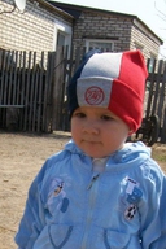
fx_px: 574
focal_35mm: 83
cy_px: 217
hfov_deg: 16.4
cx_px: 71
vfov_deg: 23.9
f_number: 4.9
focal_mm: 6.1
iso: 64
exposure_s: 1/400
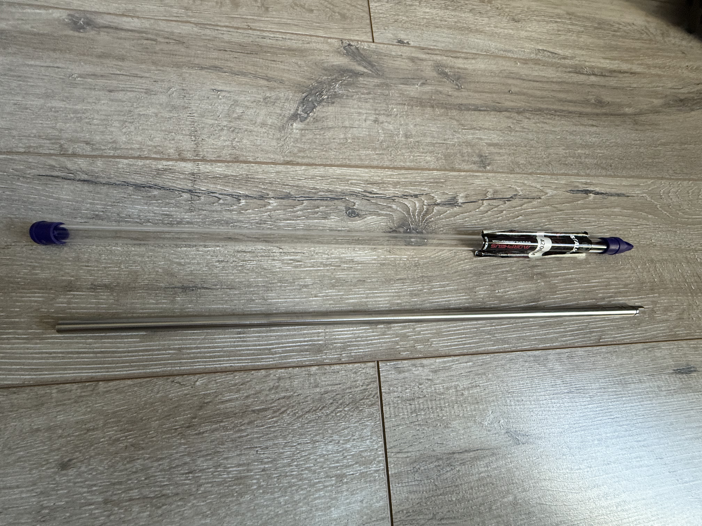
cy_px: 263
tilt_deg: -69.6
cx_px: 351
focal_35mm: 14
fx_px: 284
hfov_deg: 102.1
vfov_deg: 85.7
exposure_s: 1/99
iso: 250
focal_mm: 2.22
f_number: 2.2
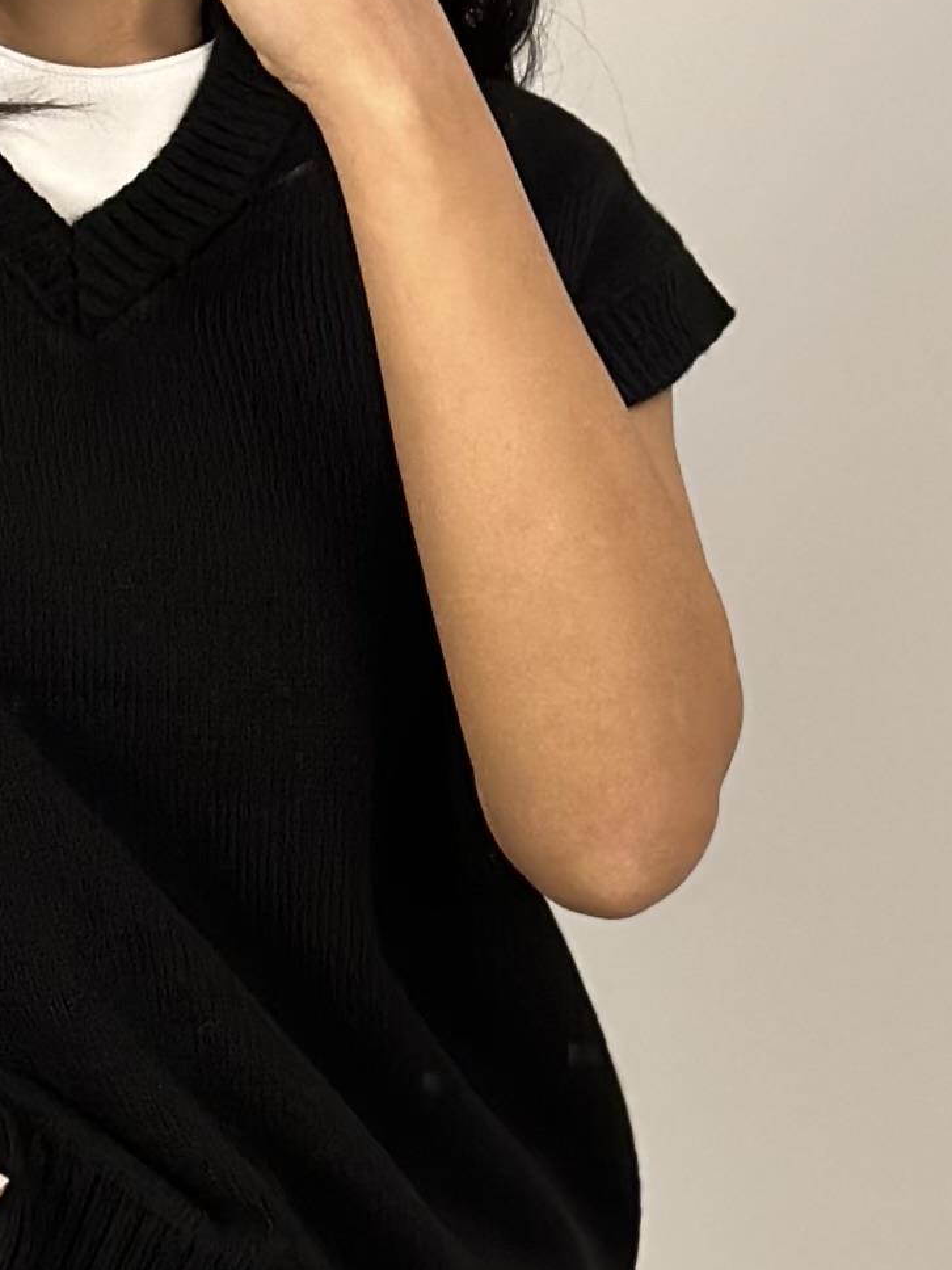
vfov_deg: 9.7
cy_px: 1787
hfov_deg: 7.4
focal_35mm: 200
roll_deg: -0.3
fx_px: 7334
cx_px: 63
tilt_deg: -26.0
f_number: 1.78
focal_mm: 6.86
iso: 125
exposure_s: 1/100
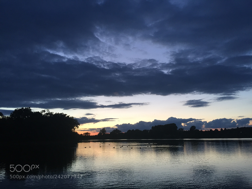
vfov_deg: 48.2
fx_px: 211
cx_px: 126
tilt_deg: +11.2
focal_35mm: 29
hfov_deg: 61.7
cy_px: 94
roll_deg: +0.2
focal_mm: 4.15
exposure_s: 1/33
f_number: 2.2
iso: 50
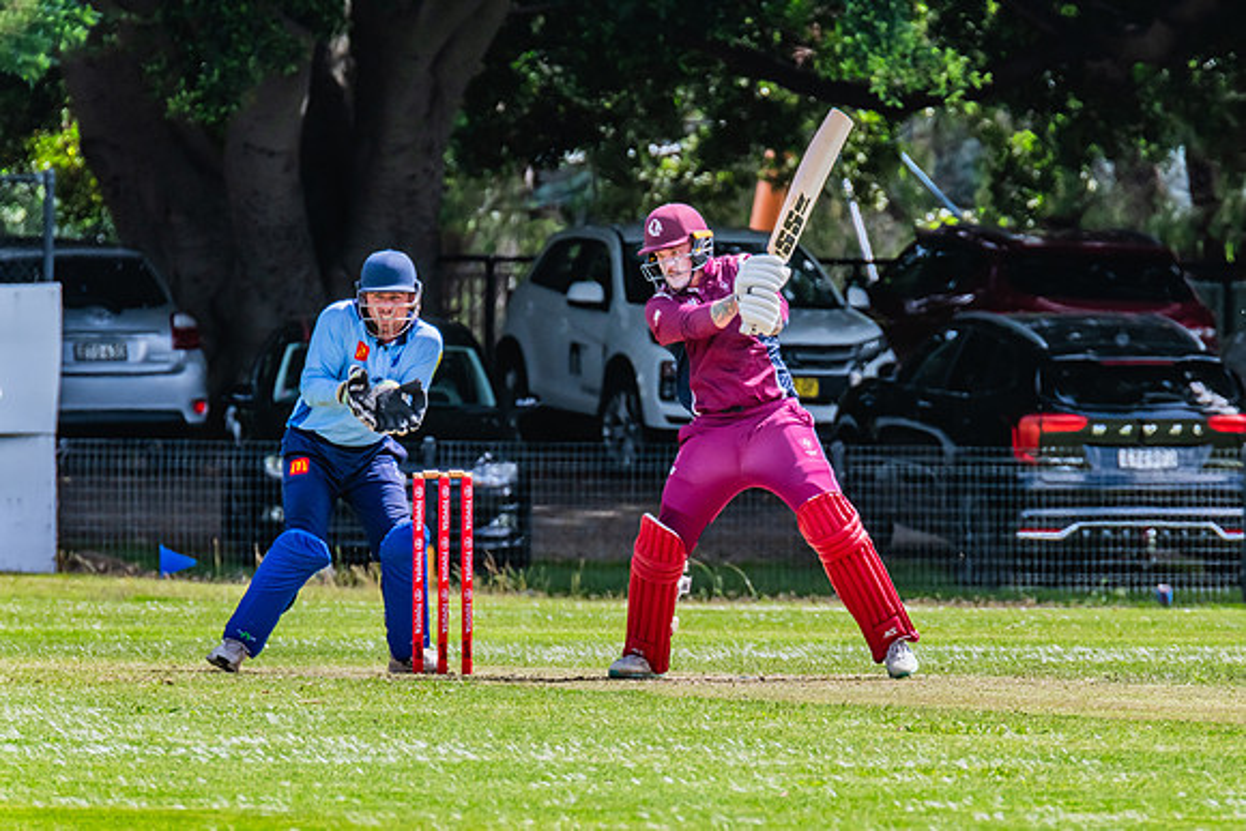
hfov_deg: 2.9
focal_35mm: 722
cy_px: 499
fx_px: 25008
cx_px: 749
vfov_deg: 1.9
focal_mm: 600
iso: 800
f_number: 13
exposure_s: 1/800
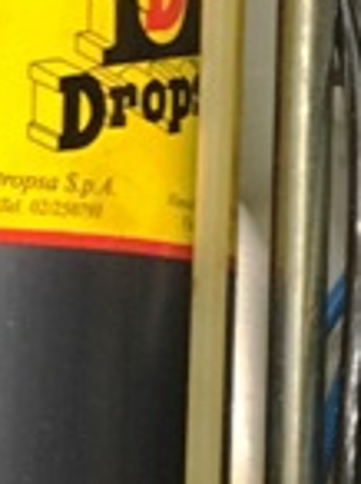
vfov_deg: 12.4
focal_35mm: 159
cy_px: 328
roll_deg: -1.0
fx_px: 2217
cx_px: -139
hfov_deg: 9.1
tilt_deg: +4.1
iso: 200
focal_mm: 4.15
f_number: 2.2
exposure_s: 1/15
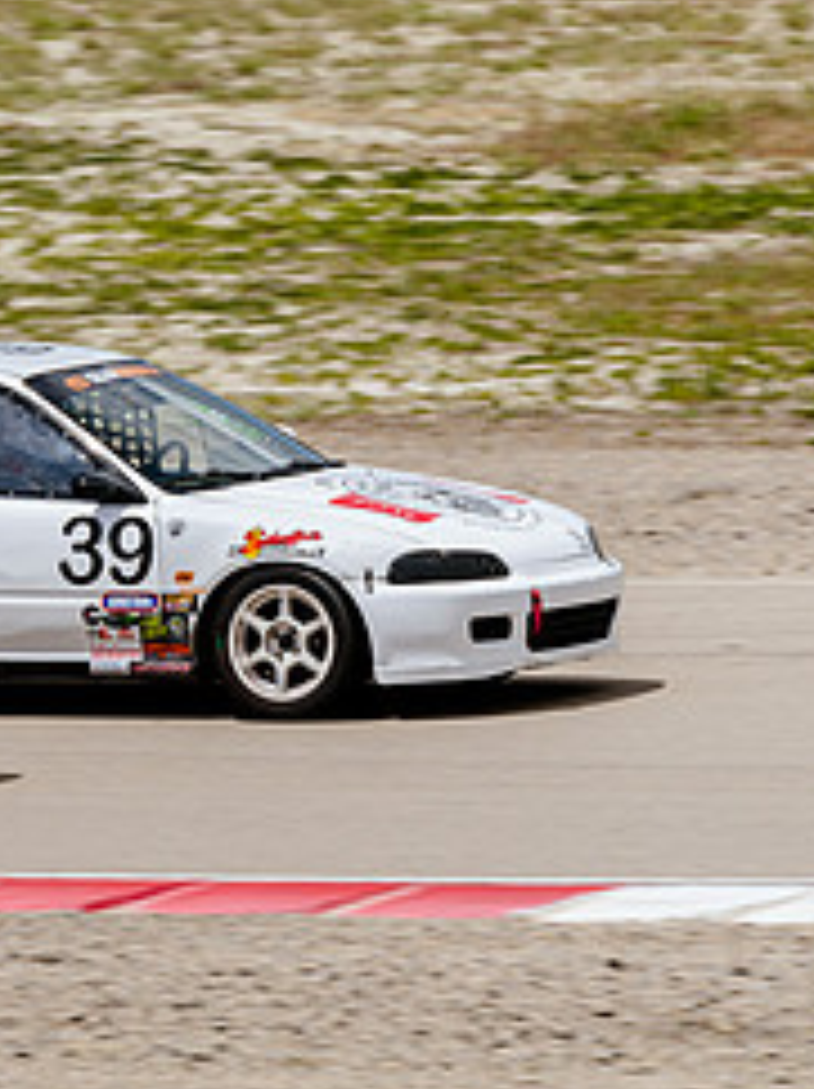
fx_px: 21421
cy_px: 296
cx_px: -45
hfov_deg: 2.2
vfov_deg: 2.9
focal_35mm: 682
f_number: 5.6
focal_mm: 280
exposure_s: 1/640
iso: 64
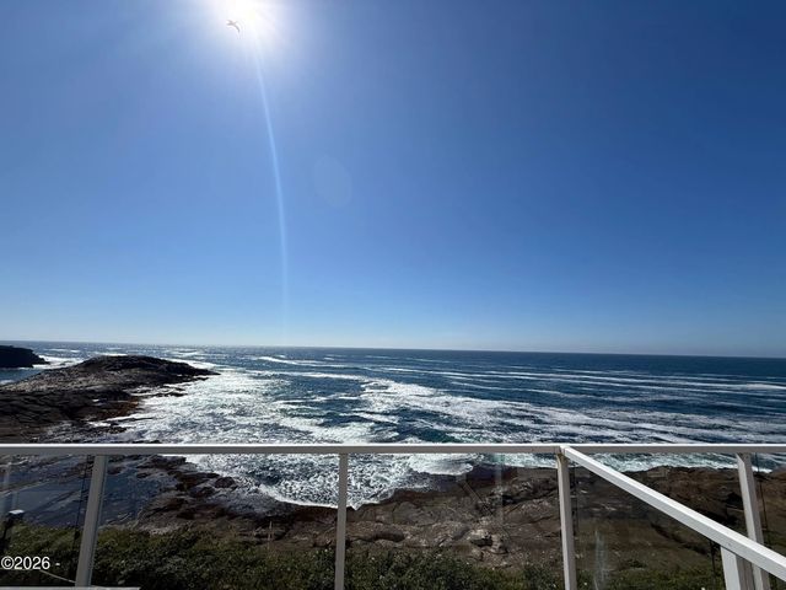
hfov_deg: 102.1
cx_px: 393
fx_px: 318
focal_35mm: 14
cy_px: 295
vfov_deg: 85.7
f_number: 2.2
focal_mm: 2.22
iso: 50
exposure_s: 1/5618
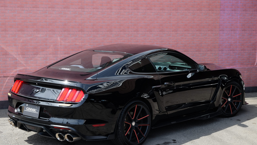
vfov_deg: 18.8
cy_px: 84
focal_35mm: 64
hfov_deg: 32.8
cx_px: 128
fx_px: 436
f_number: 6.4
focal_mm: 40.7
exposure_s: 1/400
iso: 400
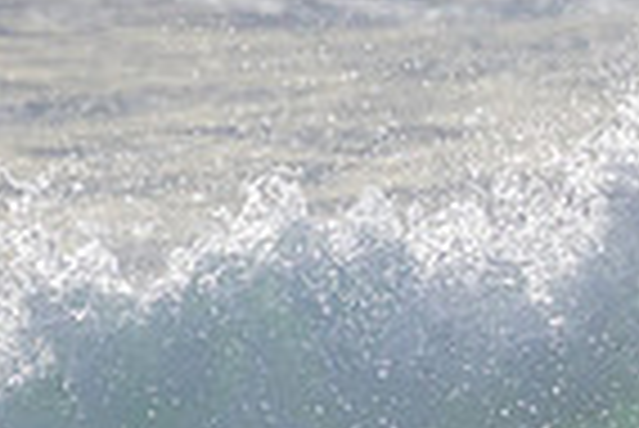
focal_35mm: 2443
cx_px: 1246
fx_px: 43407
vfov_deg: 0.6
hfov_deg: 0.8
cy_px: 270
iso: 180
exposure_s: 1/2500
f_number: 5.6
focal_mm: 400
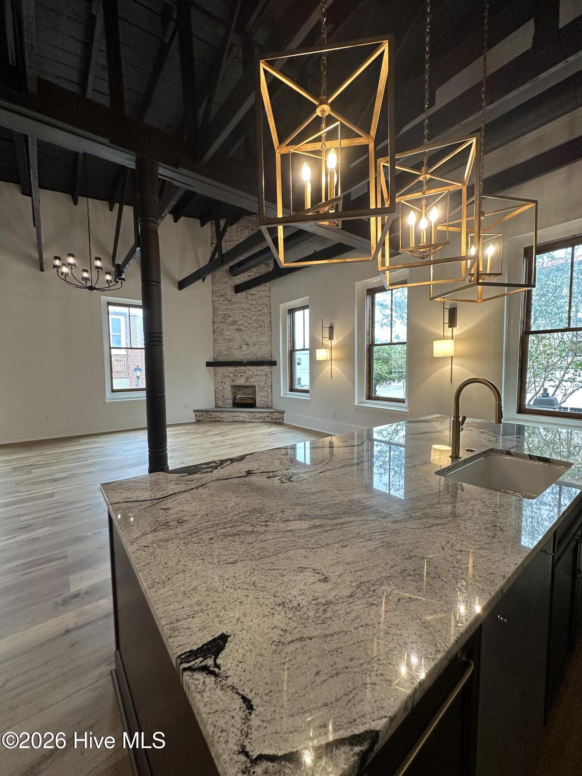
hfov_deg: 85.7
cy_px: 388
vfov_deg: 102.1
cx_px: 291
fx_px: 314
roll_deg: +0.3
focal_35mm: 14
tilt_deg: -3.0
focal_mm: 2.22
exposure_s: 1/60
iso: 200
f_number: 2.2
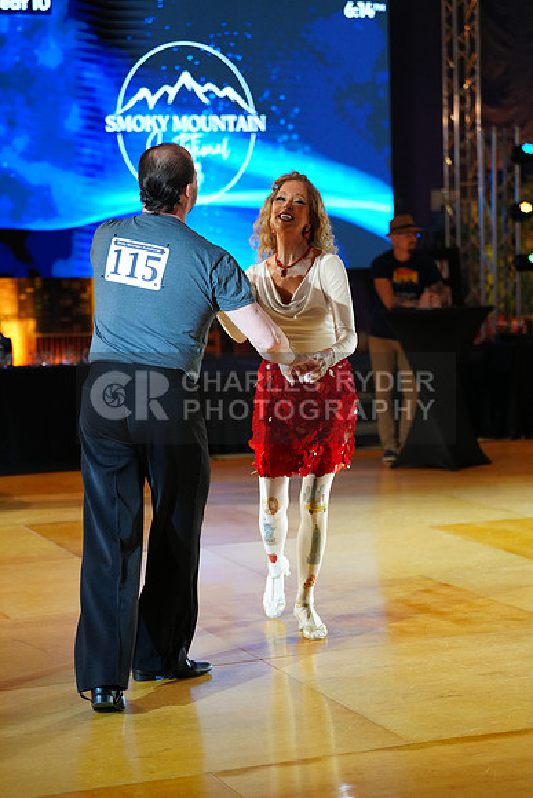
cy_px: 399
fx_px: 1709
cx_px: 266
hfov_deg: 17.7
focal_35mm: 77
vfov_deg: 26.3
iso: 2500
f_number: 2.8
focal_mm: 77
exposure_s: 1/500
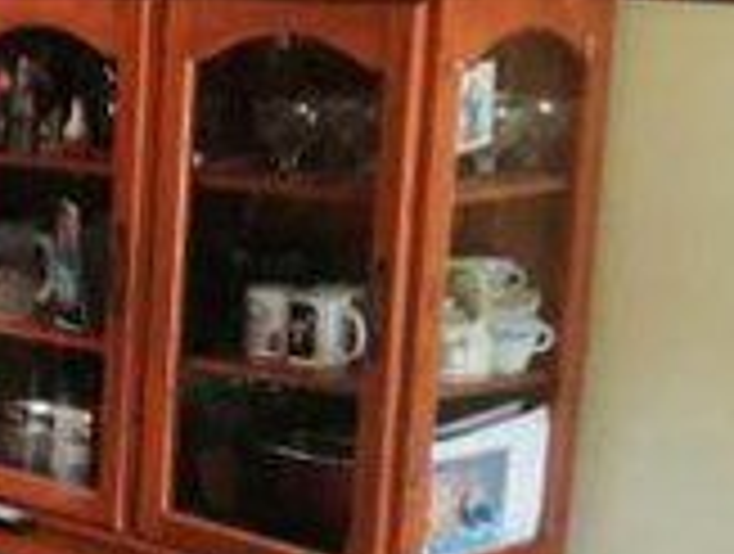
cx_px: -628
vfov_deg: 14.7
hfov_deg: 16.1
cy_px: 365
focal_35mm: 101
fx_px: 2146
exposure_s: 1/30
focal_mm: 3.46
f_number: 1.8
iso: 160
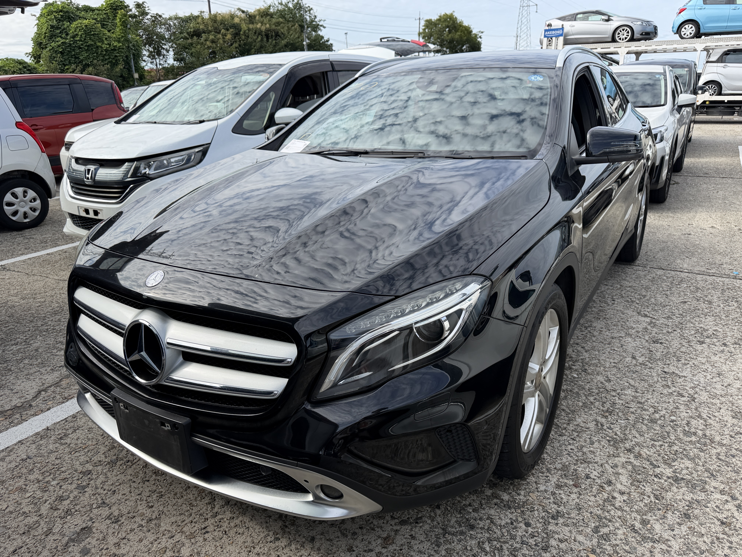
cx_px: 371
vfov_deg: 56.8
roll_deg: +1.4
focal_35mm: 24
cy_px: 278
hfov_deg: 71.6
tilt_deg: -15.2
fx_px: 514
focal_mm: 6.76
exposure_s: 1/2110
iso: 80
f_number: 1.78
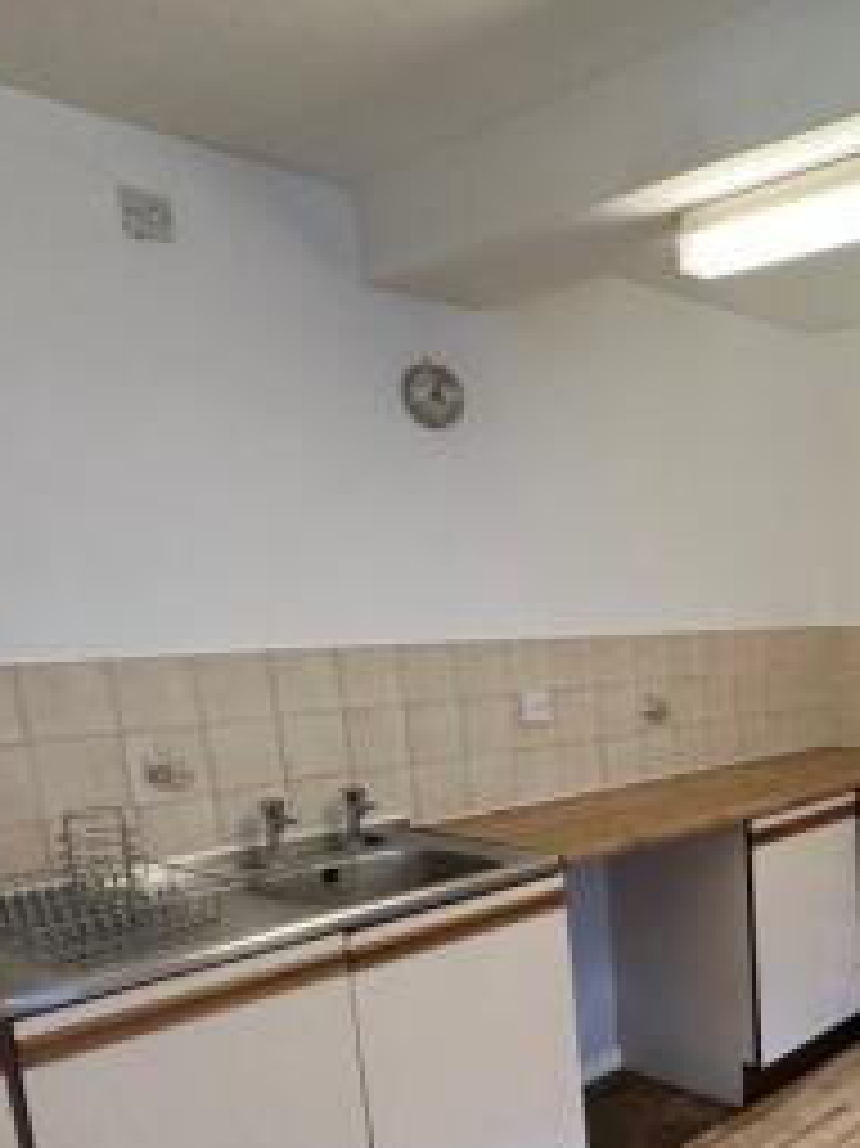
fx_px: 1061
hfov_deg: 38.3
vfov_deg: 55.3
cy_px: 795
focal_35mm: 32
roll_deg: +1.8
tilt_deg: -10.3
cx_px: 894
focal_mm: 2.22
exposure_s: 1/100
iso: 250
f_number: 2.2
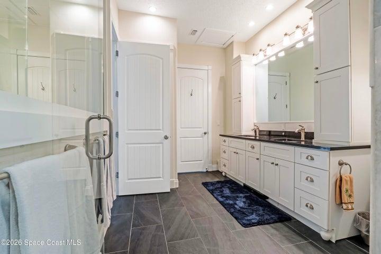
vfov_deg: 72.1
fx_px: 175
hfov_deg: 95.0
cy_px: 127
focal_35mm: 16
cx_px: 190
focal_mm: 11
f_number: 9
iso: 250
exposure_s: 1/125
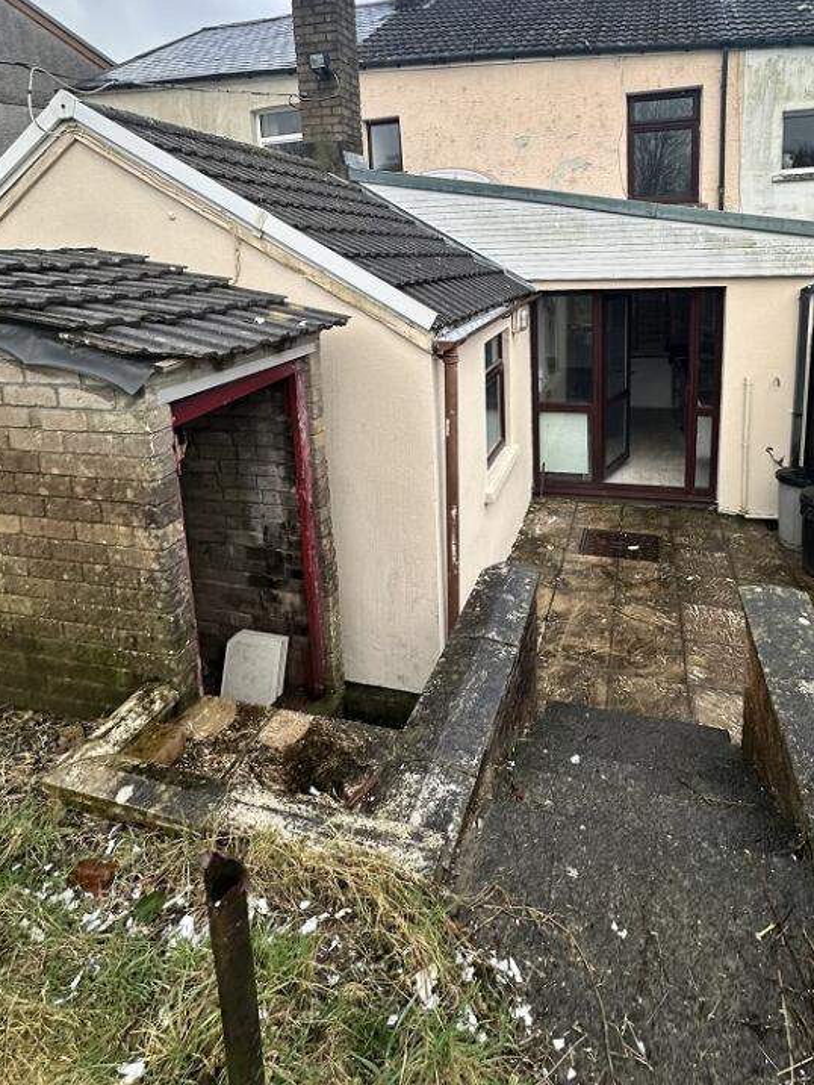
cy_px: 359
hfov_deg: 65.5
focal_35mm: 20
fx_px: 627
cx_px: 477
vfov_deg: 79.0
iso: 40
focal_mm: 2.22
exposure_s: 1/303
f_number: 2.2
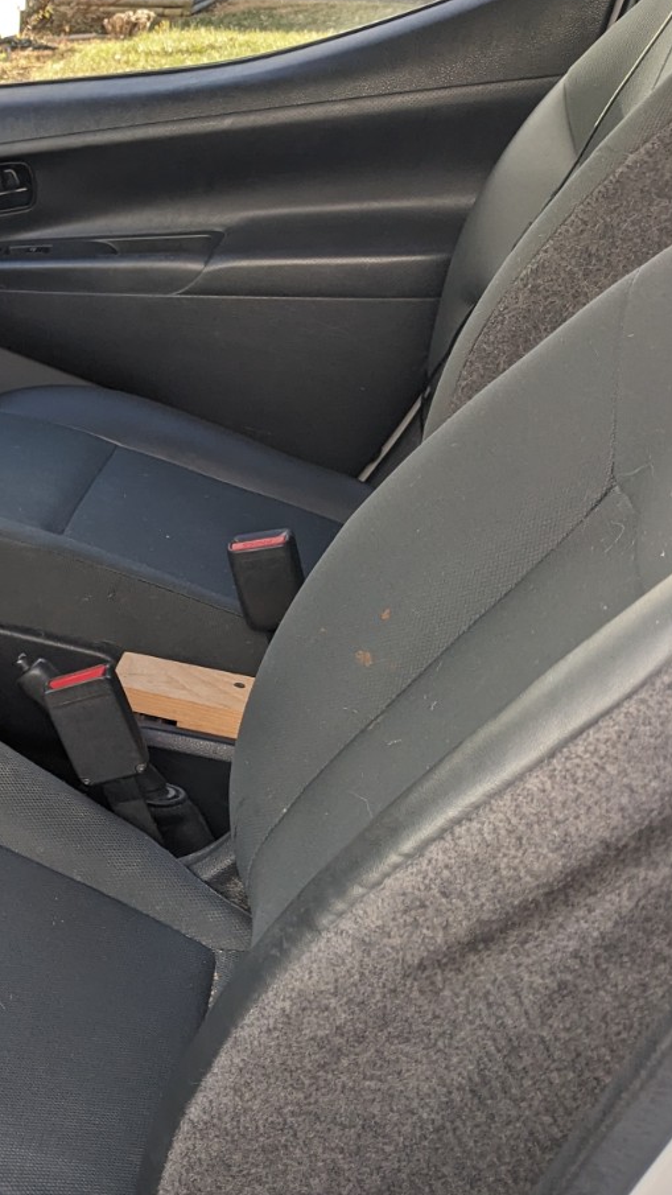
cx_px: -327
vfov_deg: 39.8
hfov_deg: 20.0
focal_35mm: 52
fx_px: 1647
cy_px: 540
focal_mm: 4.38
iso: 43
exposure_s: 1/213
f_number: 1.73
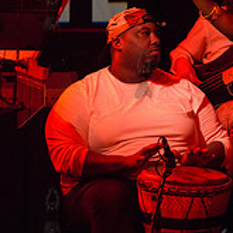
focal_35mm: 432
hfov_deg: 4.0
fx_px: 3290
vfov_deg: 4.1
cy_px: 5
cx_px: 325
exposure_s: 1/200
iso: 4000
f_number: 2.8
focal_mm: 145
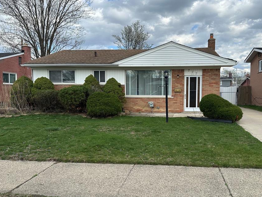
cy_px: 104
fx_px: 220
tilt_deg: -2.8
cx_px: 150
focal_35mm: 29
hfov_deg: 61.4
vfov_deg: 48.2
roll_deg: -0.3
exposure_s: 1/2660
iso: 80
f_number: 1.78
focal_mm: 6.86
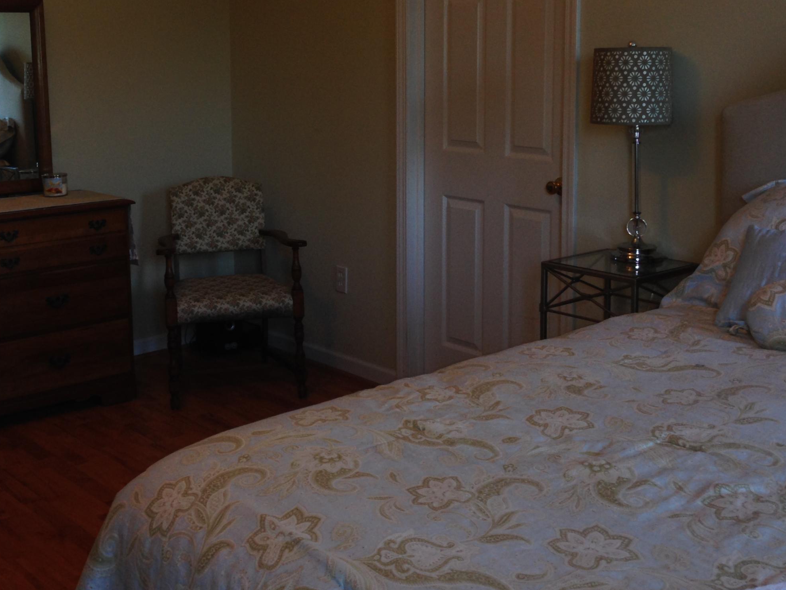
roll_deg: +1.4
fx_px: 1135
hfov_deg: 38.1
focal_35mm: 50
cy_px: 155
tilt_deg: -6.3
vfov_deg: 28.7
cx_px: 329
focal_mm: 4.12
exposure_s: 1/20
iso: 50
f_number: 2.4
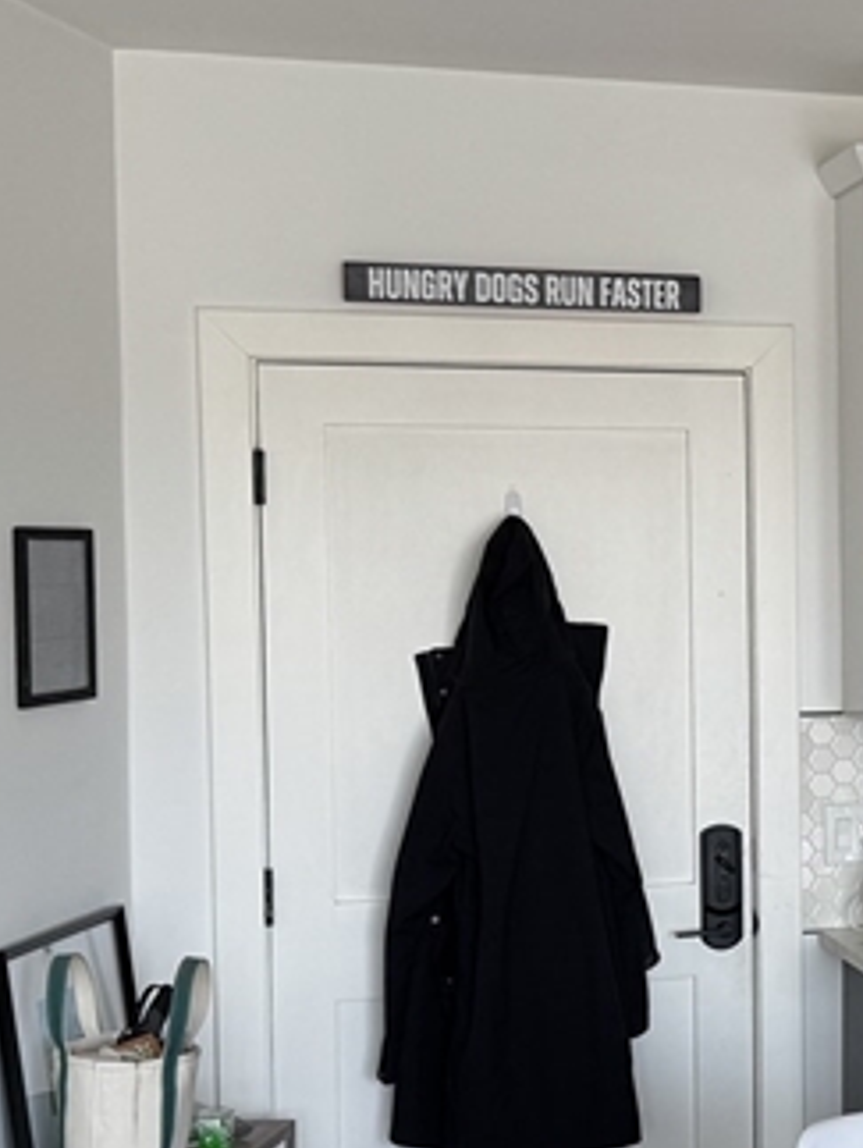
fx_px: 2521
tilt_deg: -3.1
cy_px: 665
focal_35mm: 76
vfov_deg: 25.6
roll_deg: -0.4
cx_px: 1165
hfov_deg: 18.0
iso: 100
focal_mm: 6.76
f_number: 1.78
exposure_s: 1/120
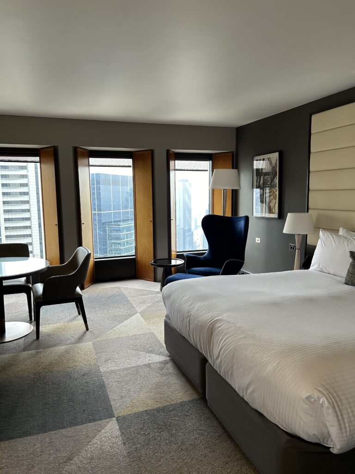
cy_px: 237
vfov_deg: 67.3
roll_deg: +0.7
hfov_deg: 53.1
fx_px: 356
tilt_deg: -6.3
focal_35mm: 26
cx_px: 178
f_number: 1.5
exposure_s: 1/100
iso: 80
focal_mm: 5.7
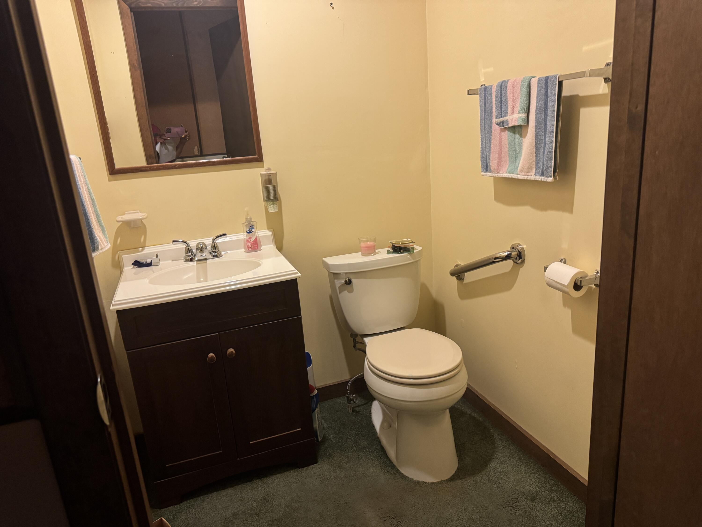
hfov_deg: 71.6
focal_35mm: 24
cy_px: 264
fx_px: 487
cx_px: 351
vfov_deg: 56.8
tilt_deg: -15.9
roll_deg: +4.0
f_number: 1.78
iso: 640
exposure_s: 1/60
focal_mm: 6.76
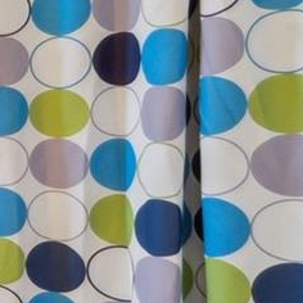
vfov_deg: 24.9
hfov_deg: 11.5
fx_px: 683
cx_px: -609
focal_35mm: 69
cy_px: 109
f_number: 8
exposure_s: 1/50
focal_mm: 12
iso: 320
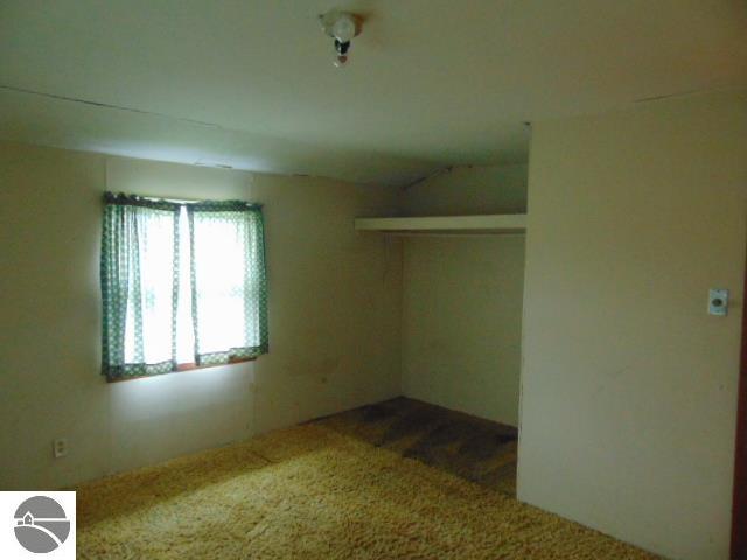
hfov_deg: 69.4
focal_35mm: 25
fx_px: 539
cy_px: 280
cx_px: 374
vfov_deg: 54.9
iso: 400
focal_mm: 4.5
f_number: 3
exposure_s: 1/20
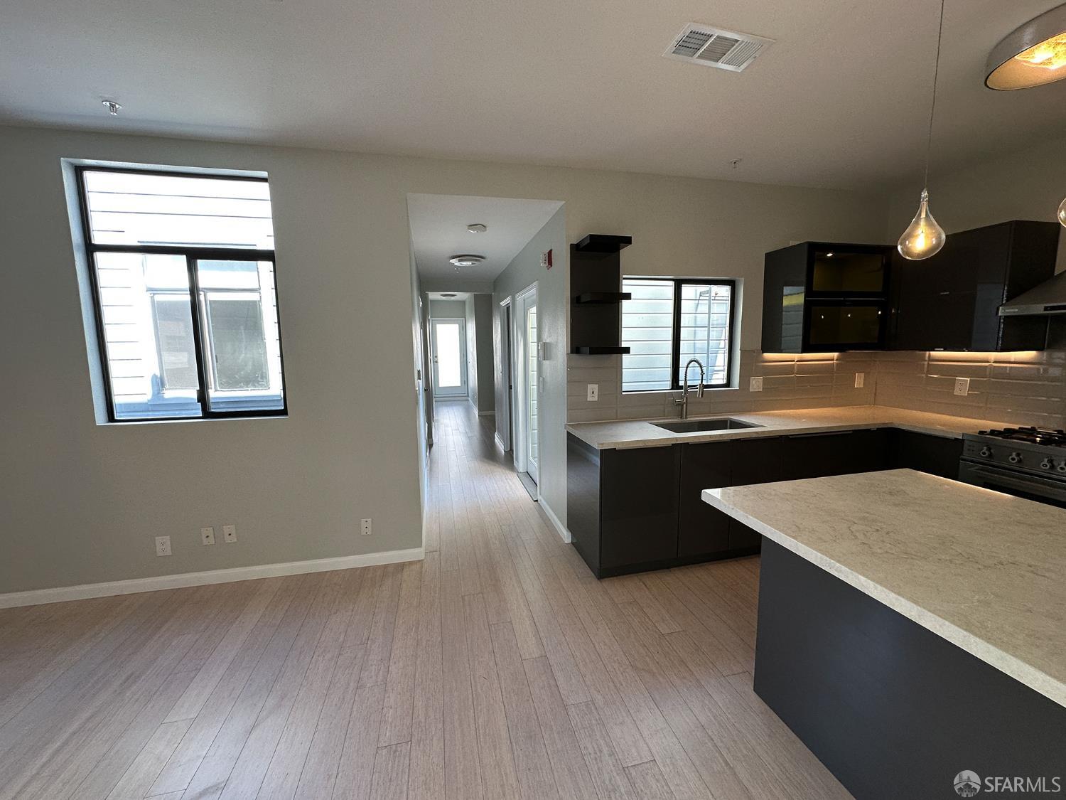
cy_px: 400
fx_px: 431
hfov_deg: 102.1
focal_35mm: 14
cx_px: 533
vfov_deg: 85.7
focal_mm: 2.22
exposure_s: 1/120
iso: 100
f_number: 2.2
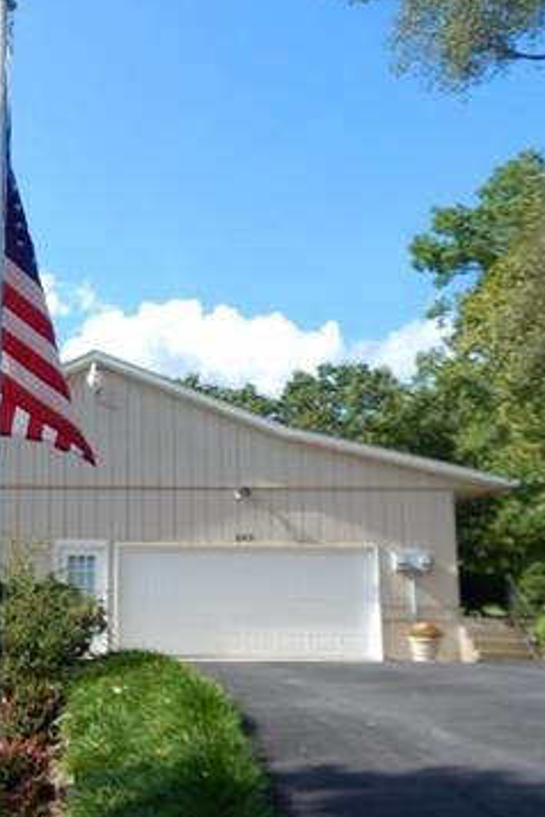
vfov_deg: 47.3
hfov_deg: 30.8
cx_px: 32
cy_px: 467
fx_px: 931
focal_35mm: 41
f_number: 3
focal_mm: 4
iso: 125
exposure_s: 1/1250
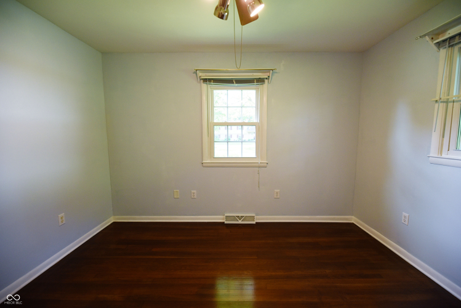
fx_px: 179
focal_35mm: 14
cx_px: 230
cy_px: 154
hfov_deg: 104.2
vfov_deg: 81.3
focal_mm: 14
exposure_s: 1/160
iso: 640
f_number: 2.8
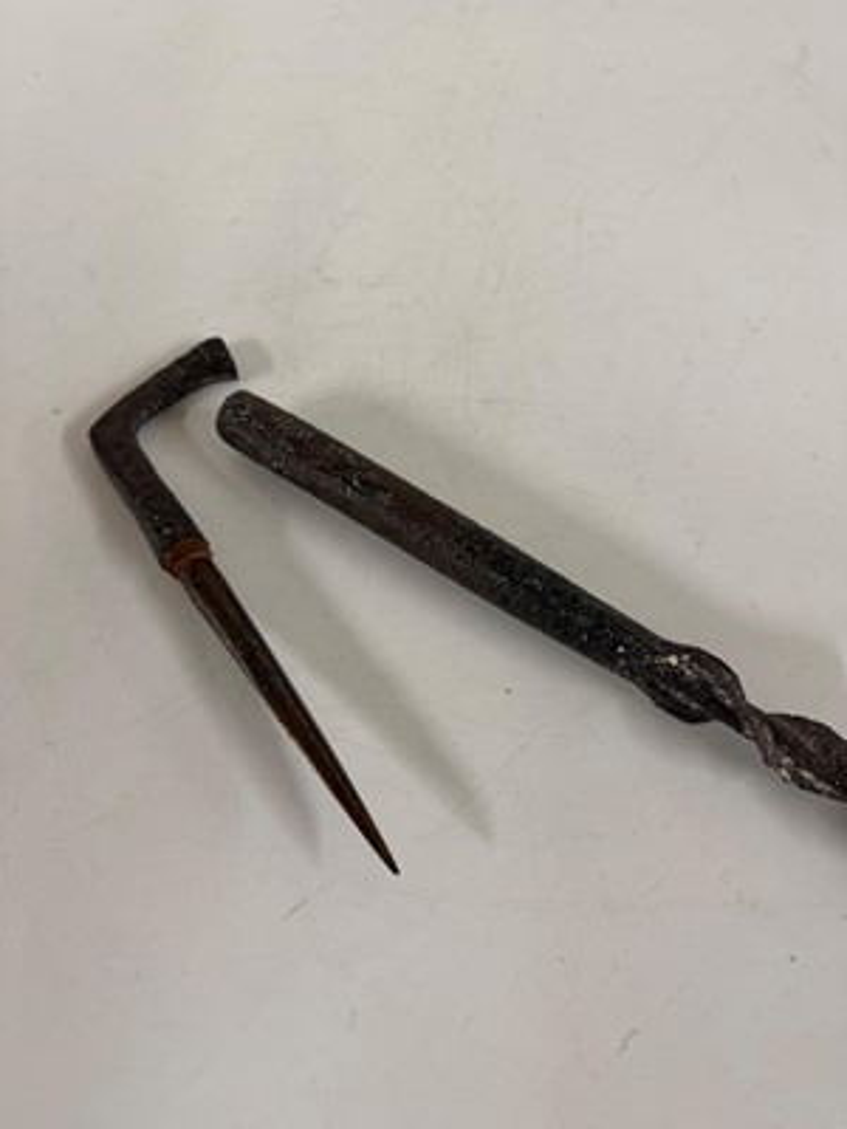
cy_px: 564
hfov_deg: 56.8
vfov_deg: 71.6
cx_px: 424
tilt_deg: -65.7
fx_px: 783
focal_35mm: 24
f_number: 1.78
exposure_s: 1/50
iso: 125
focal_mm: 6.76
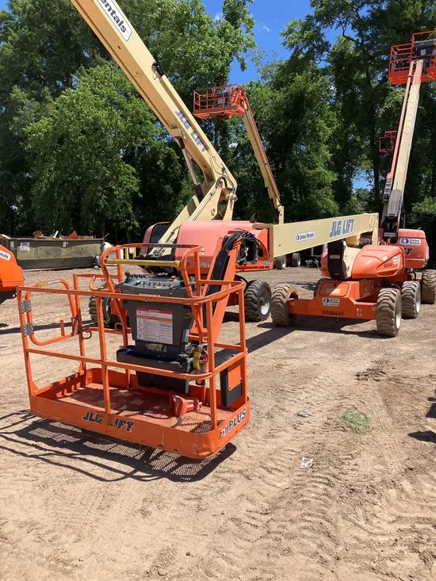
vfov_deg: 63.4
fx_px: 470
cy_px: 290
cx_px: 218
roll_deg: -0.1
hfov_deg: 49.8
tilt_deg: -3.6
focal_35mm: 28
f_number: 1.8
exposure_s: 1/1736
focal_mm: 3.99
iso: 32
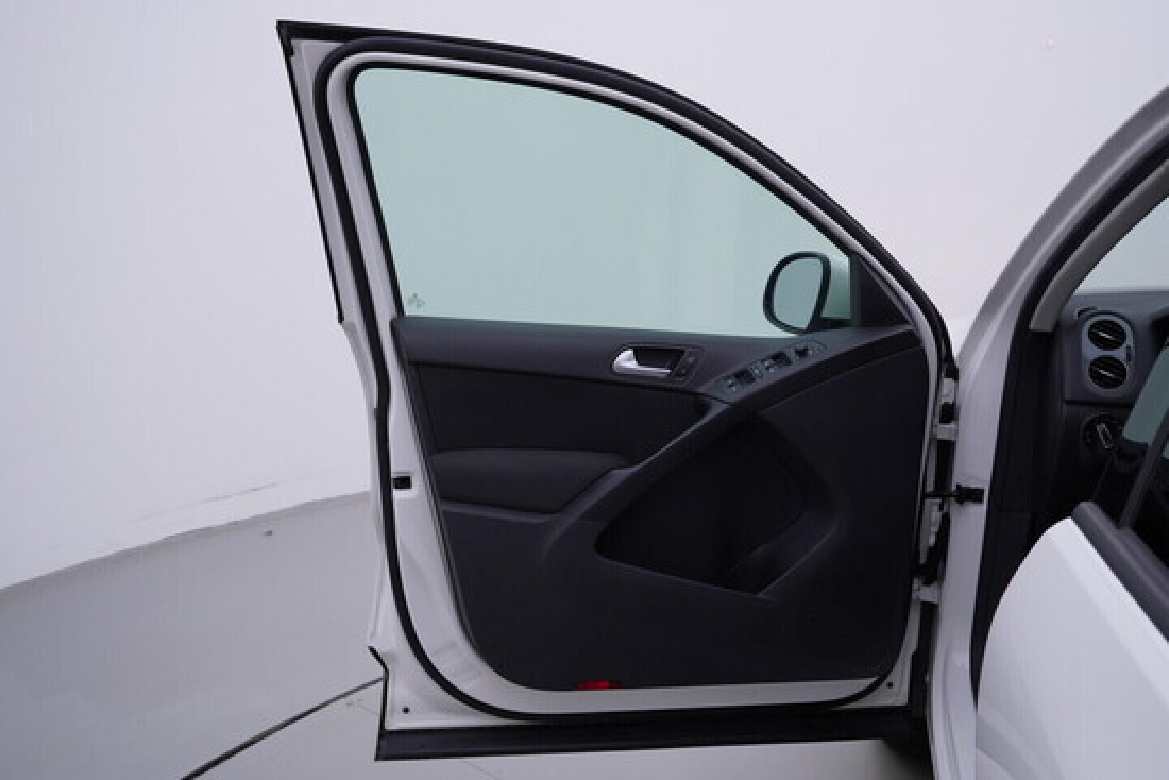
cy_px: 390
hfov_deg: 53.1
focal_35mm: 36
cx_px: 584
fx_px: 1169
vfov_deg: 36.9
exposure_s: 1/80
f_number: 4
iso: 125
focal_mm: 24
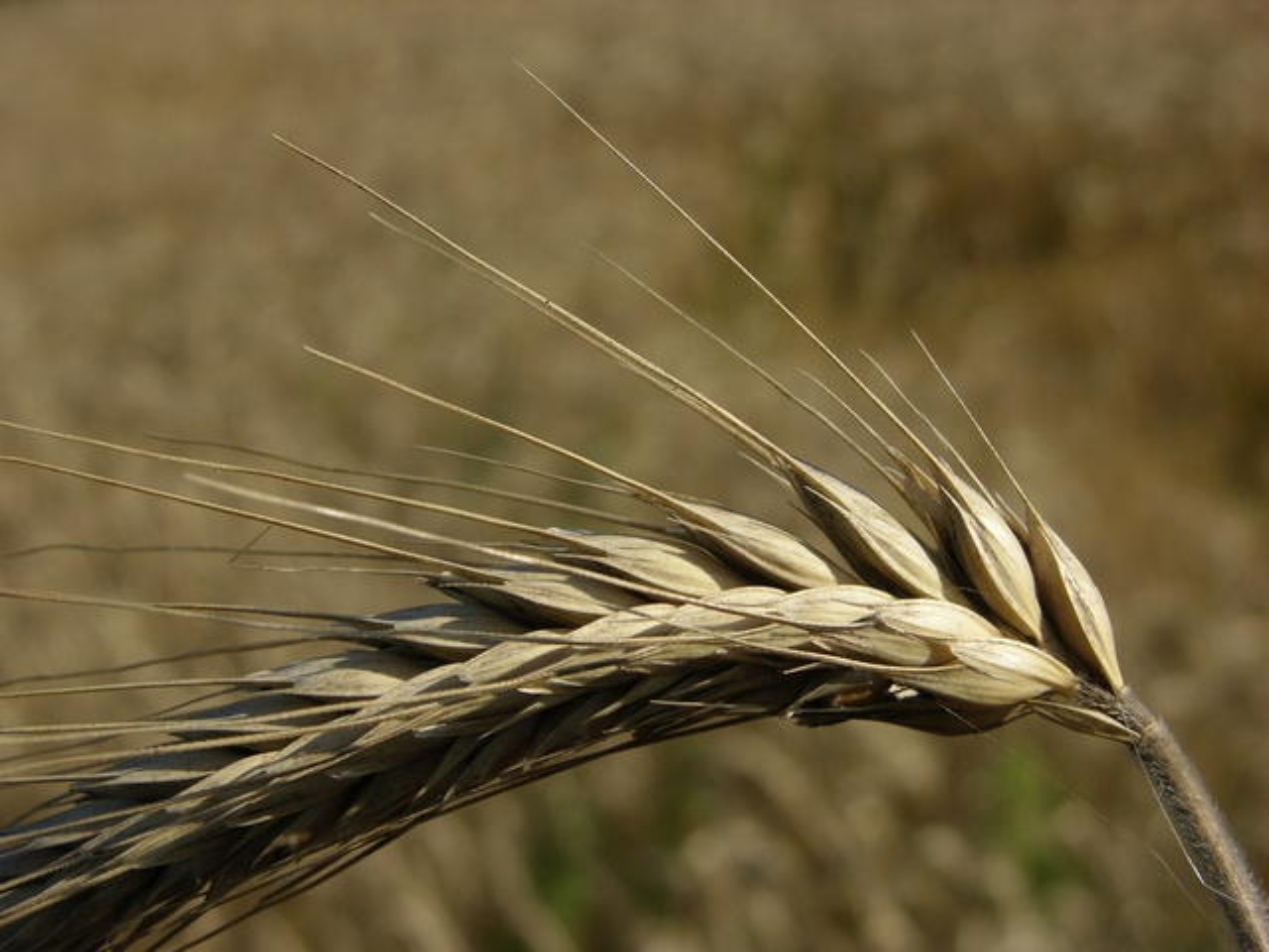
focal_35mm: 168
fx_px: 6159
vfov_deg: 8.8
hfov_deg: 11.8
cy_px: 476
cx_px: 634
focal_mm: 16.8
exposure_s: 1/408
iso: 50
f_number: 5.8
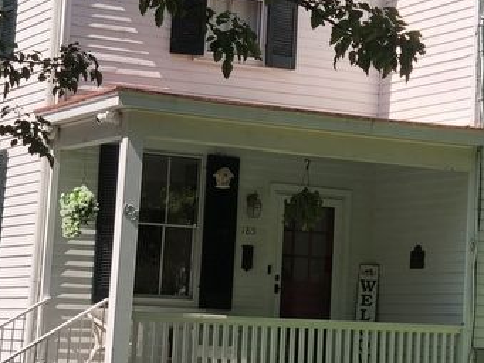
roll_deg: -1.7
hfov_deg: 16.1
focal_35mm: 122
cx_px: 353
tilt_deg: +10.0
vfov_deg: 12.1
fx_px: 1706
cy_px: 44
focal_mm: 6
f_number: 2.4
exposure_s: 1/552
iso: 16
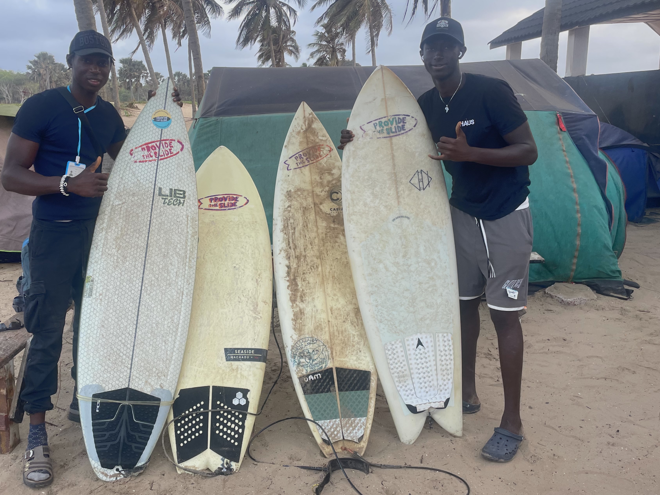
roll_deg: +2.0
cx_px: 269
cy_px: 254
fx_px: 591
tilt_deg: -12.9
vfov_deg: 45.4
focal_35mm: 31
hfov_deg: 58.0
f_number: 1.6
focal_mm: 4.2
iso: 64
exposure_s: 1/121
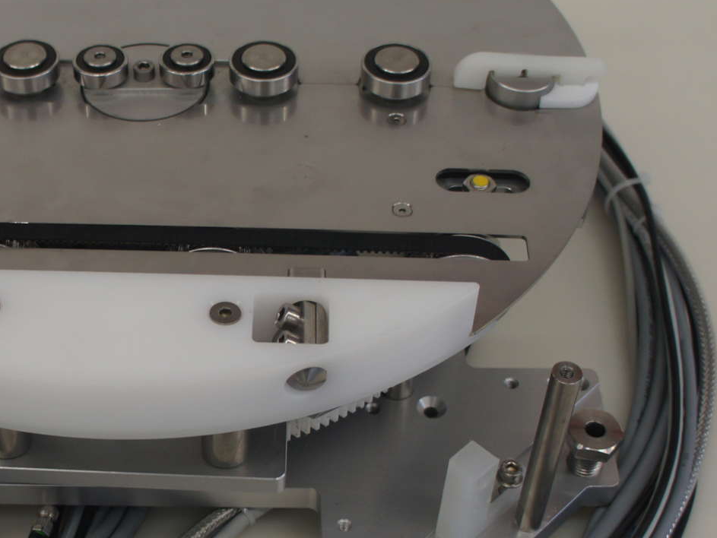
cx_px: 84
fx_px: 1368
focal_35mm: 66
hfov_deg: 28.4
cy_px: 373
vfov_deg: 22.1
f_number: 4
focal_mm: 18
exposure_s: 1/40
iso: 200
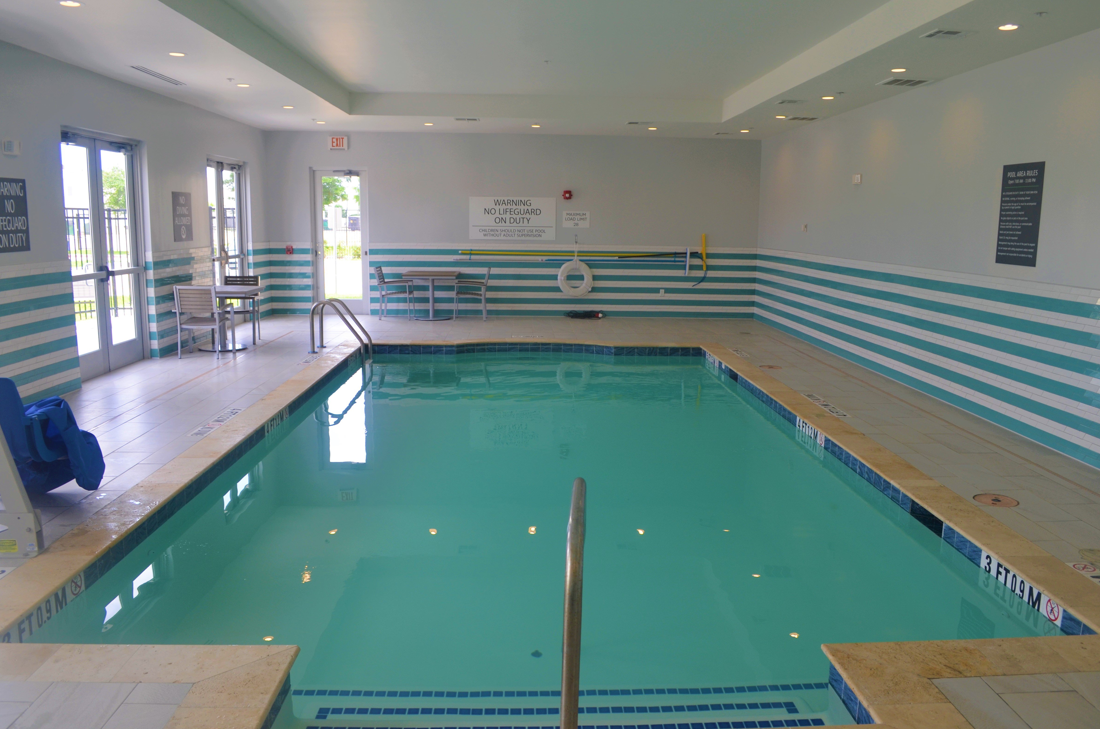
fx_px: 854
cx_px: 565
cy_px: 375
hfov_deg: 65.6
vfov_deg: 46.2
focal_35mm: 28
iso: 200
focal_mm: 18
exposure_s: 1/125
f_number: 5.6
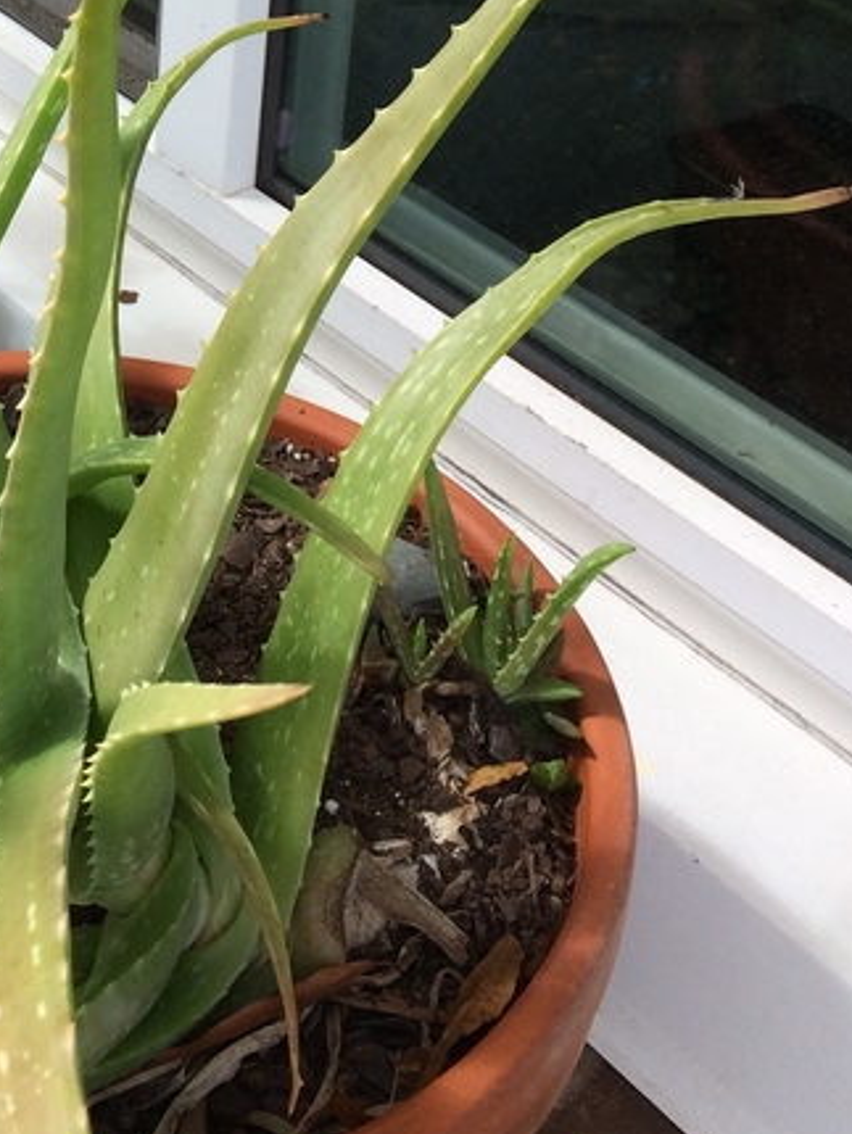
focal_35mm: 69
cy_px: -113
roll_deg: -0.2
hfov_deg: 20.6
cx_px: -18
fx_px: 2262
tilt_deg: -27.3
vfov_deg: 26.0
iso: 32
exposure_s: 1/547
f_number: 2.2
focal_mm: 4.15
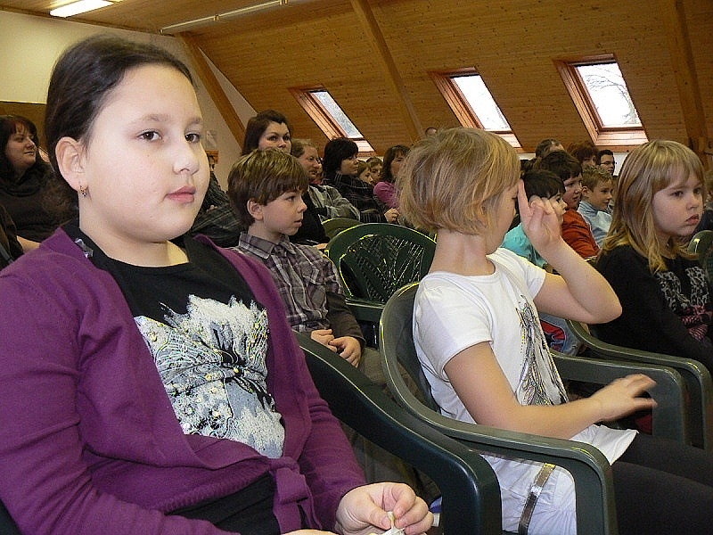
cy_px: 268
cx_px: 356
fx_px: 742
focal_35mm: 36
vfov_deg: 39.7
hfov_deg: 51.4
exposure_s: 1/30
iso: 200
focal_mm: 6
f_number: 2.8
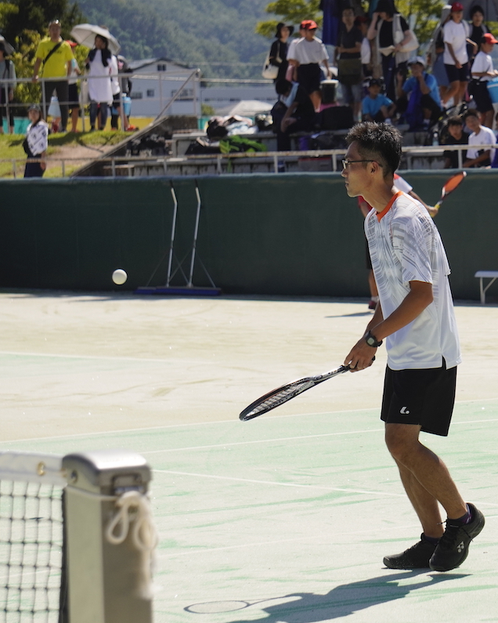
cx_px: 422
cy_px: 313
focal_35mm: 170
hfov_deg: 9.1
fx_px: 3132
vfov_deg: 11.4
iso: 500
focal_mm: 80
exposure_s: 1/4000
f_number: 5.6
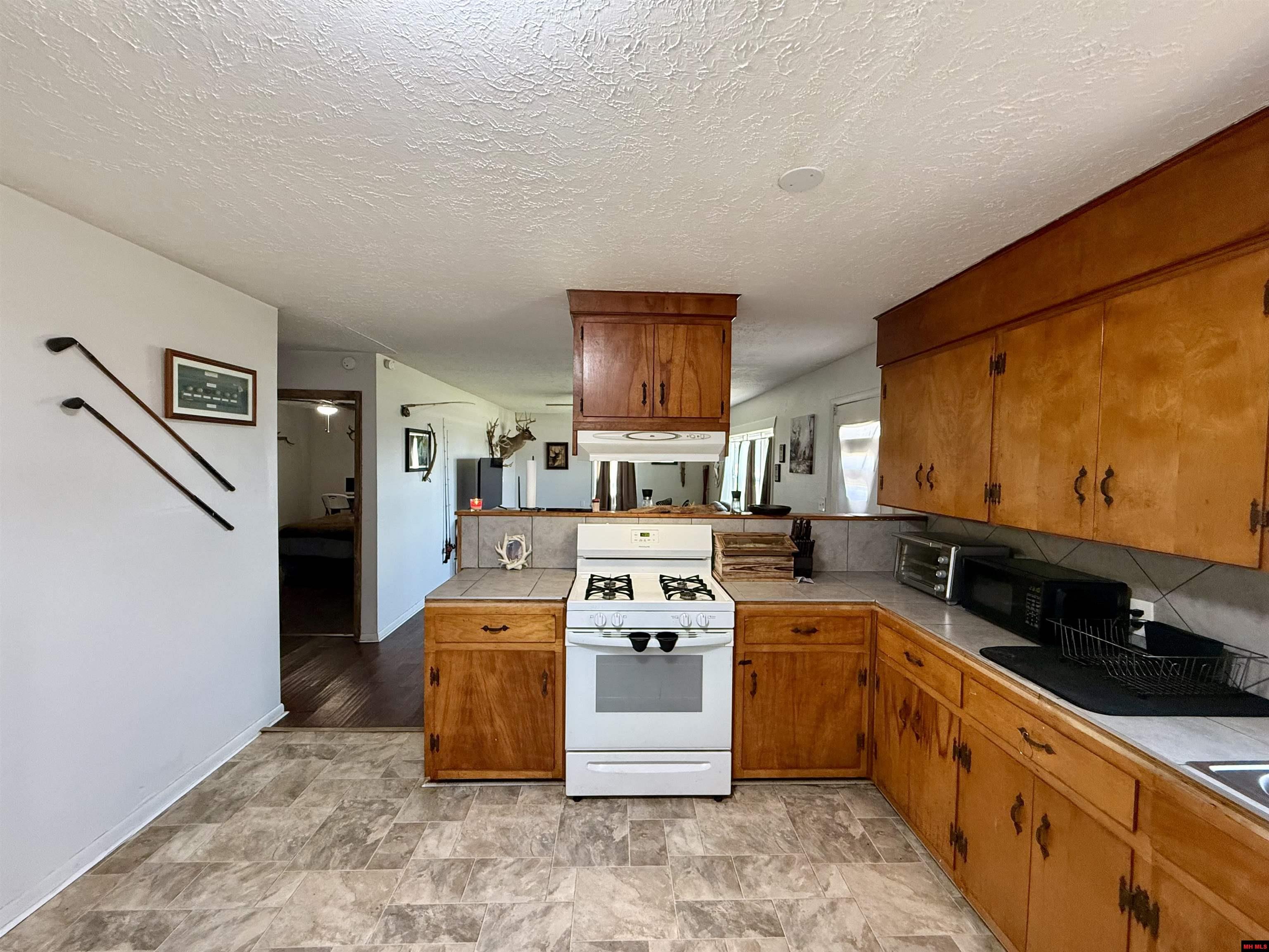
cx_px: 634
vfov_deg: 85.7
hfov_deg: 102.1
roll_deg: -1.0
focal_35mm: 14
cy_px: 476
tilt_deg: -1.9
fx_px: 513
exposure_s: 1/60
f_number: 2.2
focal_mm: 2.22
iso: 320
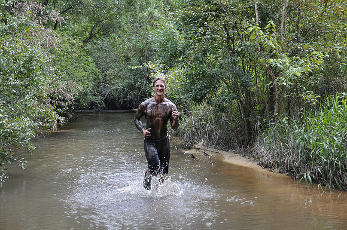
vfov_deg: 21.5
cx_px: 174
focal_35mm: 63
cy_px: 115
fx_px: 606
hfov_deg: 31.9
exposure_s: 1/320
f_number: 4.8
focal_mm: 42
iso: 400
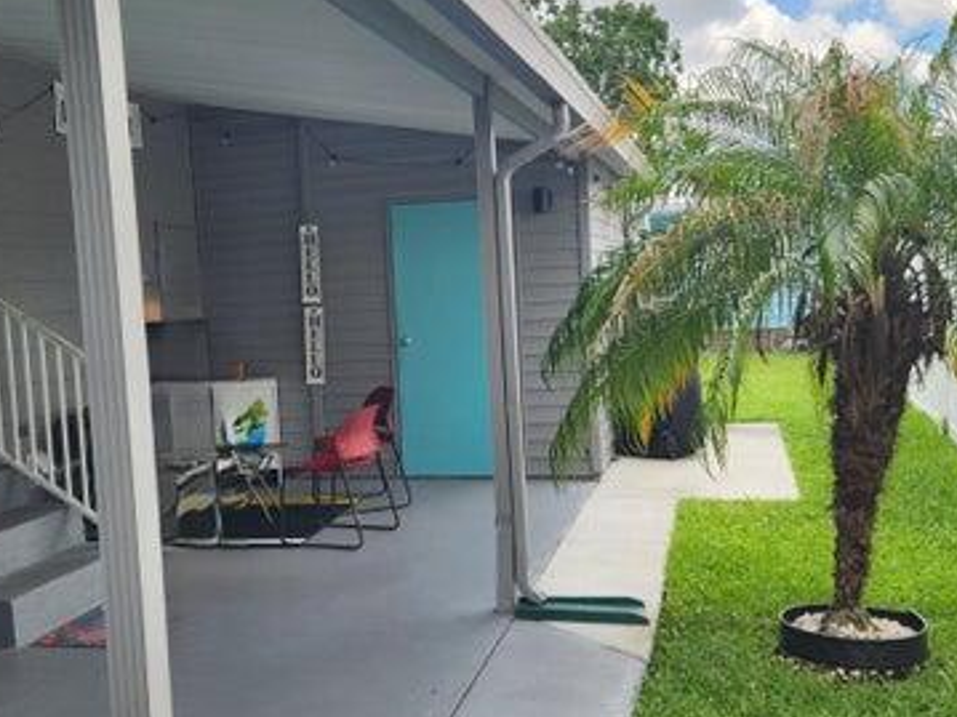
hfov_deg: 45.7
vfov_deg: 35.1
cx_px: 429
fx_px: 1133
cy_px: 317
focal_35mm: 41
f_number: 1.8
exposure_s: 1/396
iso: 20
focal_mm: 5.4
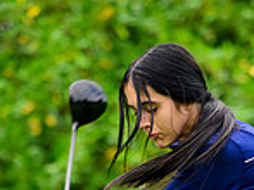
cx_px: 213
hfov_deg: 5.9
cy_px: 316
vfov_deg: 4.4
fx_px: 2478
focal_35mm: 338
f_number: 3.2
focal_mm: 115
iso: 1250
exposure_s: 1/2000
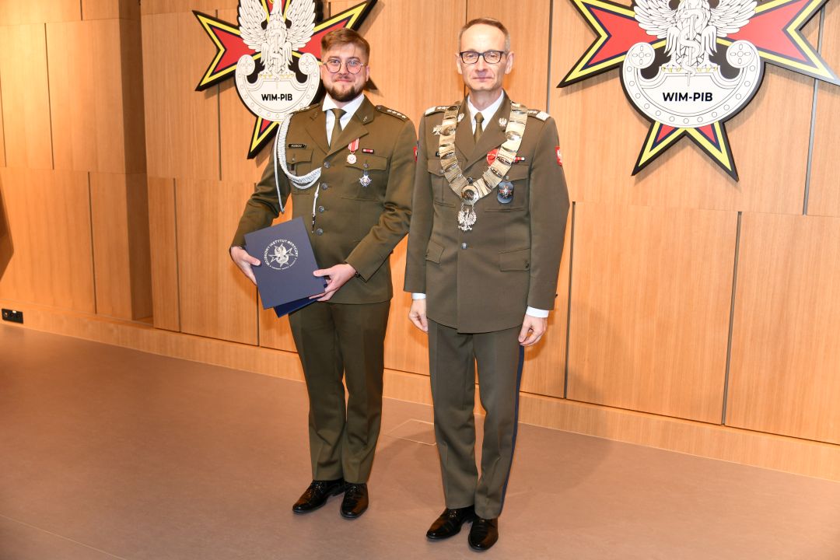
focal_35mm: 35
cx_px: 420
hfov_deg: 54.4
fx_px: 817
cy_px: 280
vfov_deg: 37.9
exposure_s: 1/60
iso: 720
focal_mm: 35
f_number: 4.5
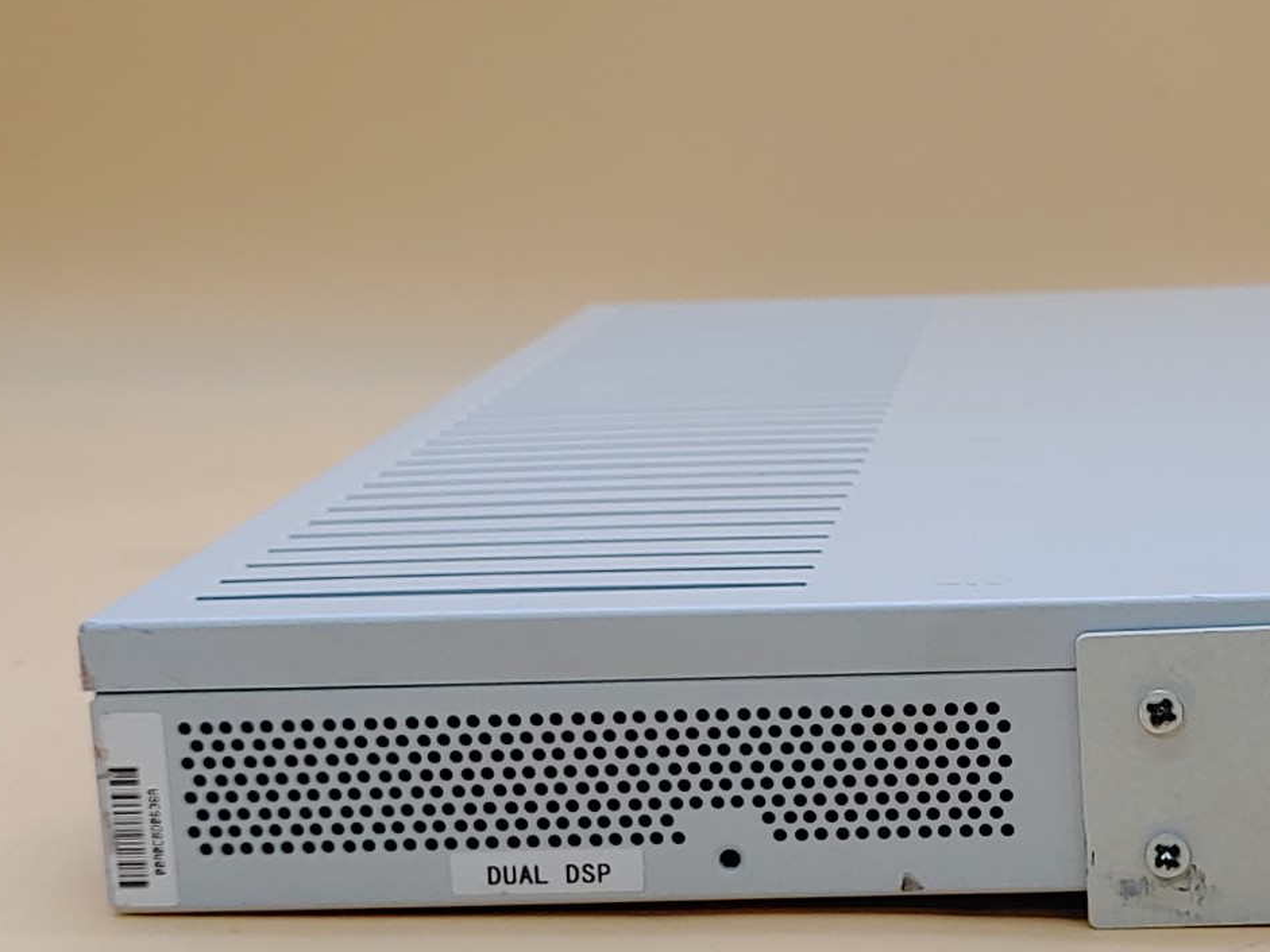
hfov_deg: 25.7
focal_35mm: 75
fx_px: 2752
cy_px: 569
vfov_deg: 19.6
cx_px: 958
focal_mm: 4.36
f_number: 1.8
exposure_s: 1/168
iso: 50
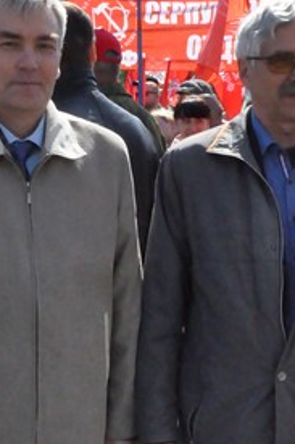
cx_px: 108
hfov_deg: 14.8
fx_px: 1132
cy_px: 281
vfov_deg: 22.1
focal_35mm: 92
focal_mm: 22
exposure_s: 1/4000
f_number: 10
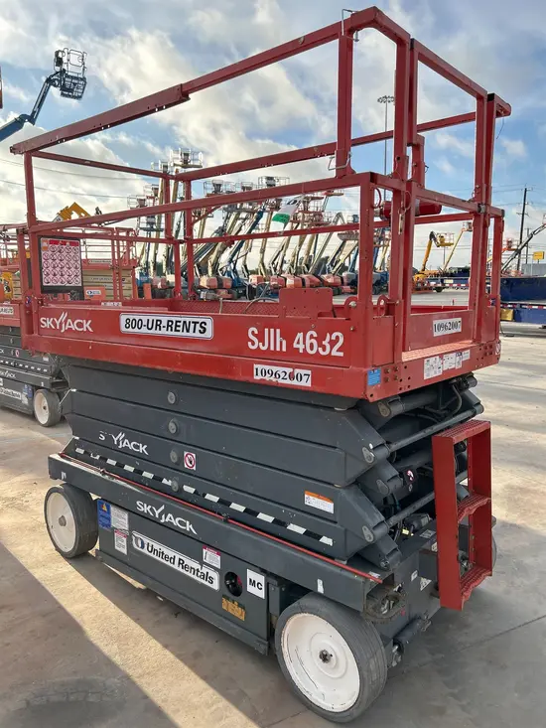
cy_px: 364
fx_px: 547
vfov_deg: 67.3
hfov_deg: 53.1
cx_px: 273
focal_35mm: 26
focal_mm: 5.7
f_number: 1.5
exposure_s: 1/2513
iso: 50
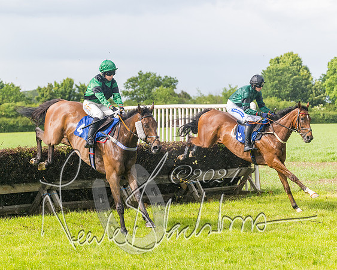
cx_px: 134
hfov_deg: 16.6
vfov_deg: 13.3
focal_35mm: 116
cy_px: 132
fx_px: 1154
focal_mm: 98
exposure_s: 1/2500
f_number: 4
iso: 400
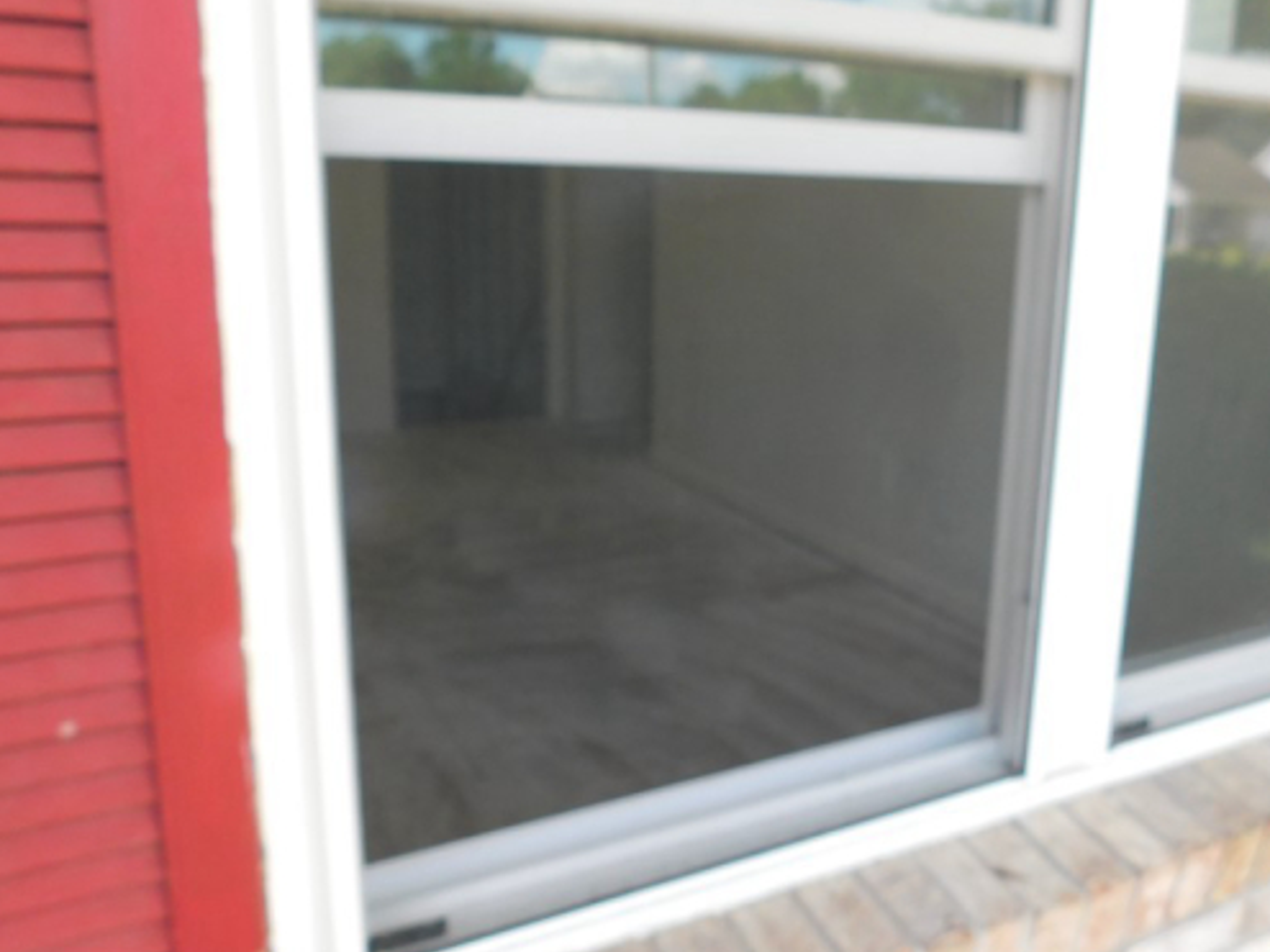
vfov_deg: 45.4
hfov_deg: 58.1
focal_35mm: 31
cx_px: 732
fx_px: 1137
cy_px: 439
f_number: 3
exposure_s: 1/160
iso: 125
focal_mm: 4
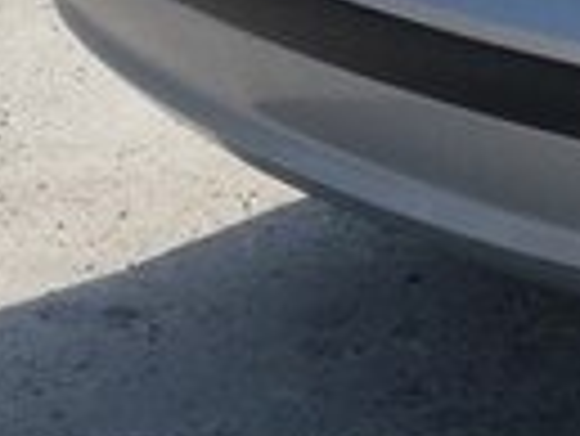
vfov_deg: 9.2
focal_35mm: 159
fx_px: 2667
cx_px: 1304
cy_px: -115
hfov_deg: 10.9
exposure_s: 1/1092
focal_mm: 3.3
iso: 50
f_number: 2.2
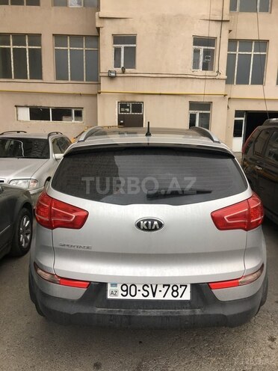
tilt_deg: -8.9
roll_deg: -1.1
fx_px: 311
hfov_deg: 48.2
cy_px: 186
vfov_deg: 61.7
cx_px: 139
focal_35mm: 29
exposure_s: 1/100
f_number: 2.2
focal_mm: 4.15
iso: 32
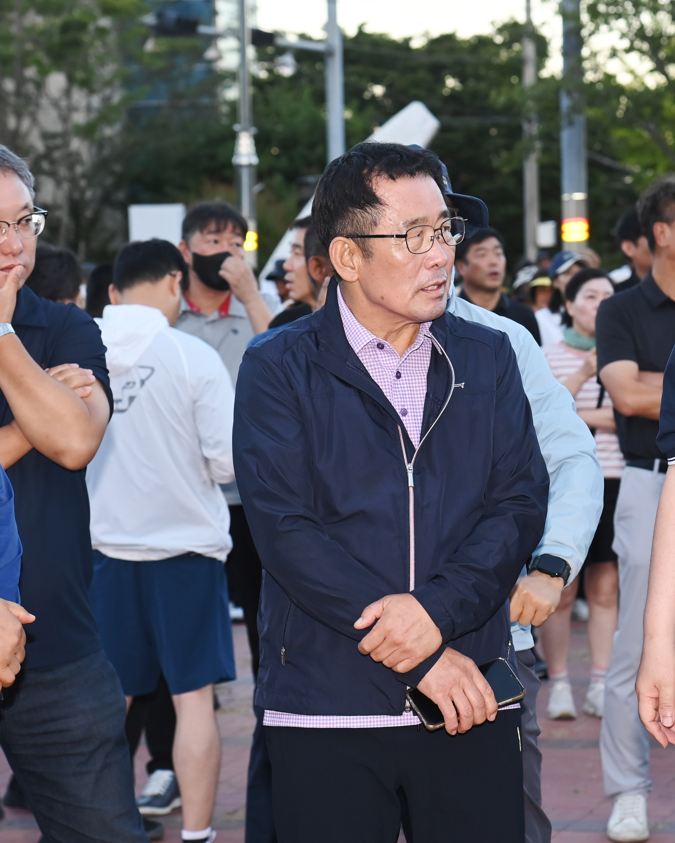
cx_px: 409
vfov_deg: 16.0
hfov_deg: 12.8
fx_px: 2996
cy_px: 422
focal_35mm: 120
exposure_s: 1/250
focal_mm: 85
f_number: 6.3
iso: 800
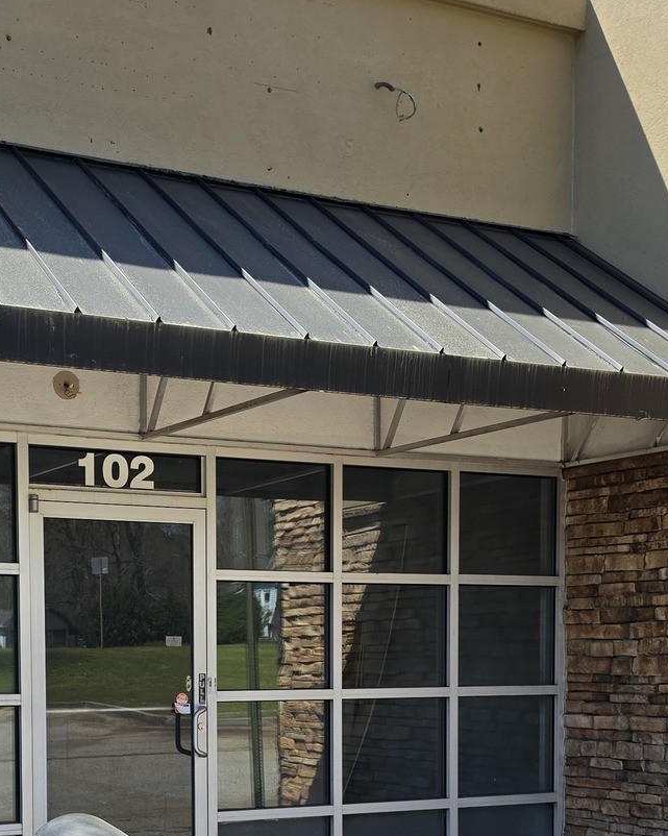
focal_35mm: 56
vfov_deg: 32.2
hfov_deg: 26.9
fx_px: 1385
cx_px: 204
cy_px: 723
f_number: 1.4
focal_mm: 6.5
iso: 64
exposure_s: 1/4331
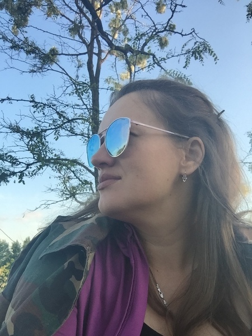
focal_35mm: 31
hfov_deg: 45.4
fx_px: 301
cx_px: 126
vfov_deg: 58.4
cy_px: 168
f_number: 2.2
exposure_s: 1/107
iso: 32
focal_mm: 2.65
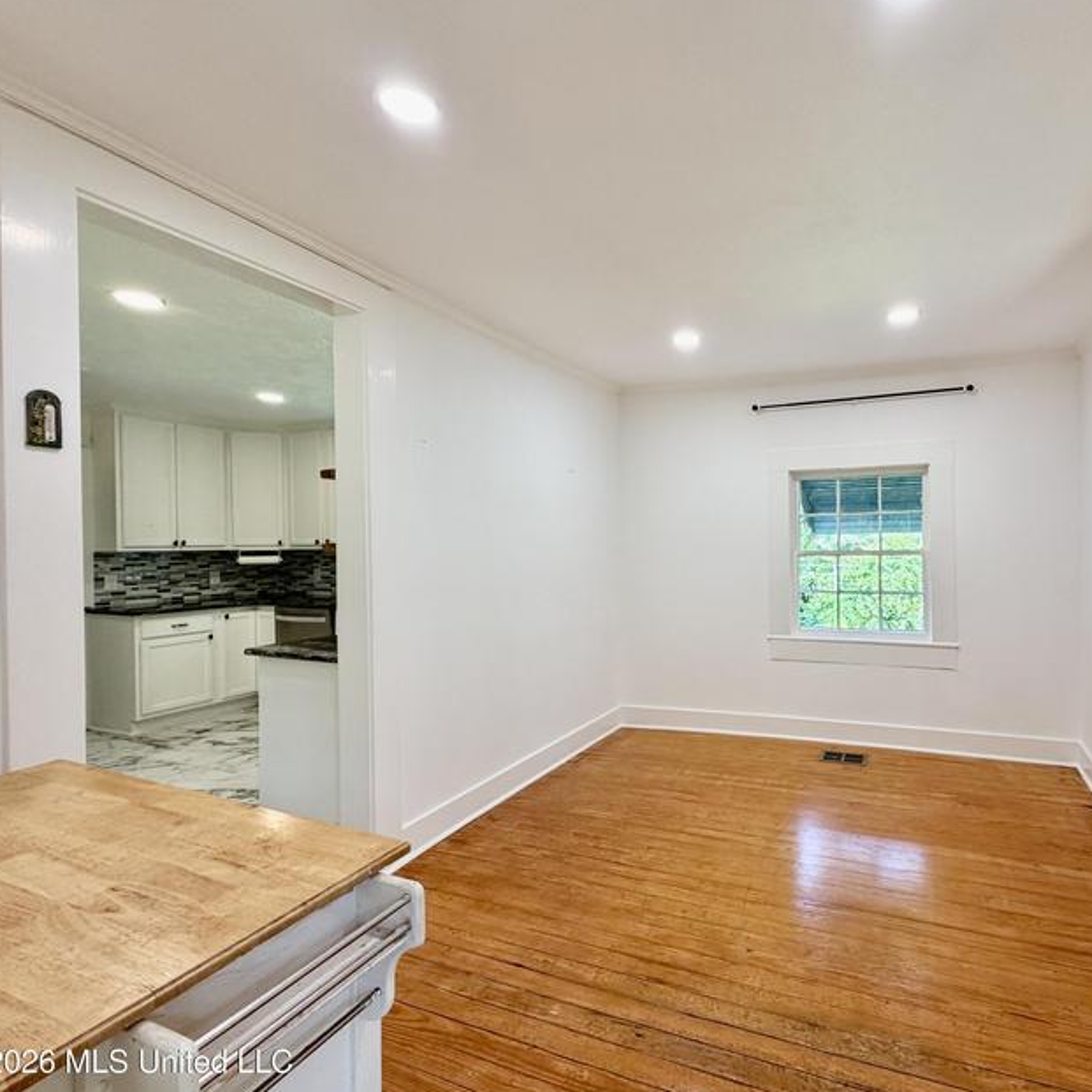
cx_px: 710
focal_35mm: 17
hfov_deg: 81.7
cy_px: 550
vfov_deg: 84.0
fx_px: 607
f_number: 2.2
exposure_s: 1/120
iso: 160
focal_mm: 2.22
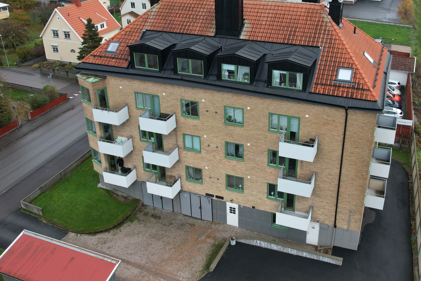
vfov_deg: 38.5
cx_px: 250
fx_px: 398
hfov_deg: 55.4
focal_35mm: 34
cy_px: 97
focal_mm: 8.38
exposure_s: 1/40
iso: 100
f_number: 2.8
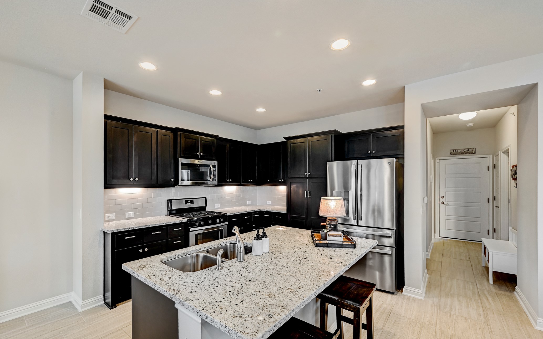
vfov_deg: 74.5
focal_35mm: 15
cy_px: 188
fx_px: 222
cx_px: 260
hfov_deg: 101.4
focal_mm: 14
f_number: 10
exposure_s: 1/2
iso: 400
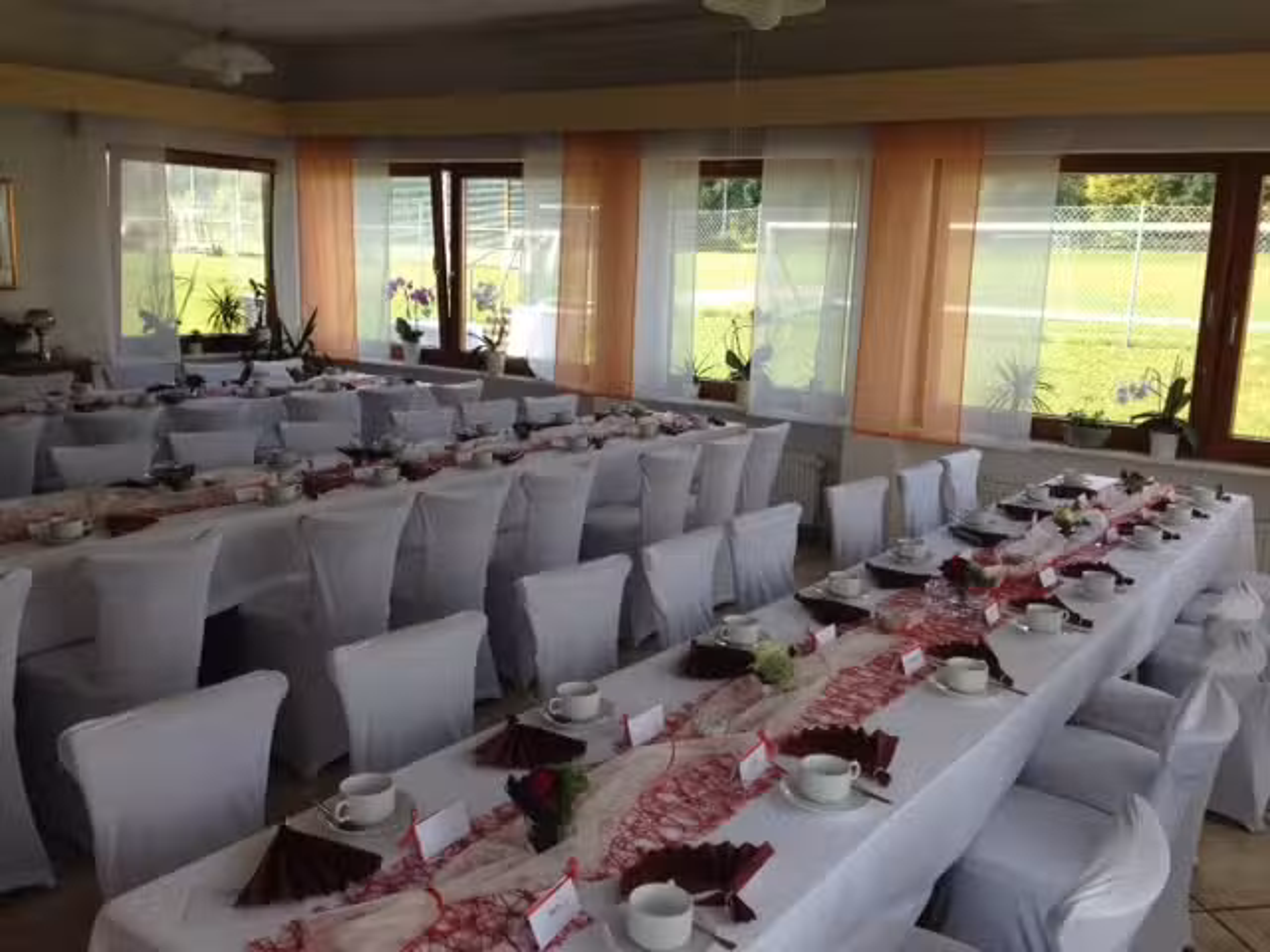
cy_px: 476
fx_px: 1211
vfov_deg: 42.9
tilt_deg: -13.2
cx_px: 635
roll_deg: -1.9
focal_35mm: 33
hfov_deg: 55.4
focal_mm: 4.12
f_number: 2.4
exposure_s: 1/214
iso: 50
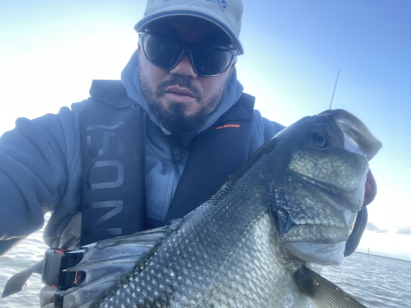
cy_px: 154
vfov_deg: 58.9
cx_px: 206
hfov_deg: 73.9
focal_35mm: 23
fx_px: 273
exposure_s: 1/122
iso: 32
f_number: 2.2
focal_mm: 2.71
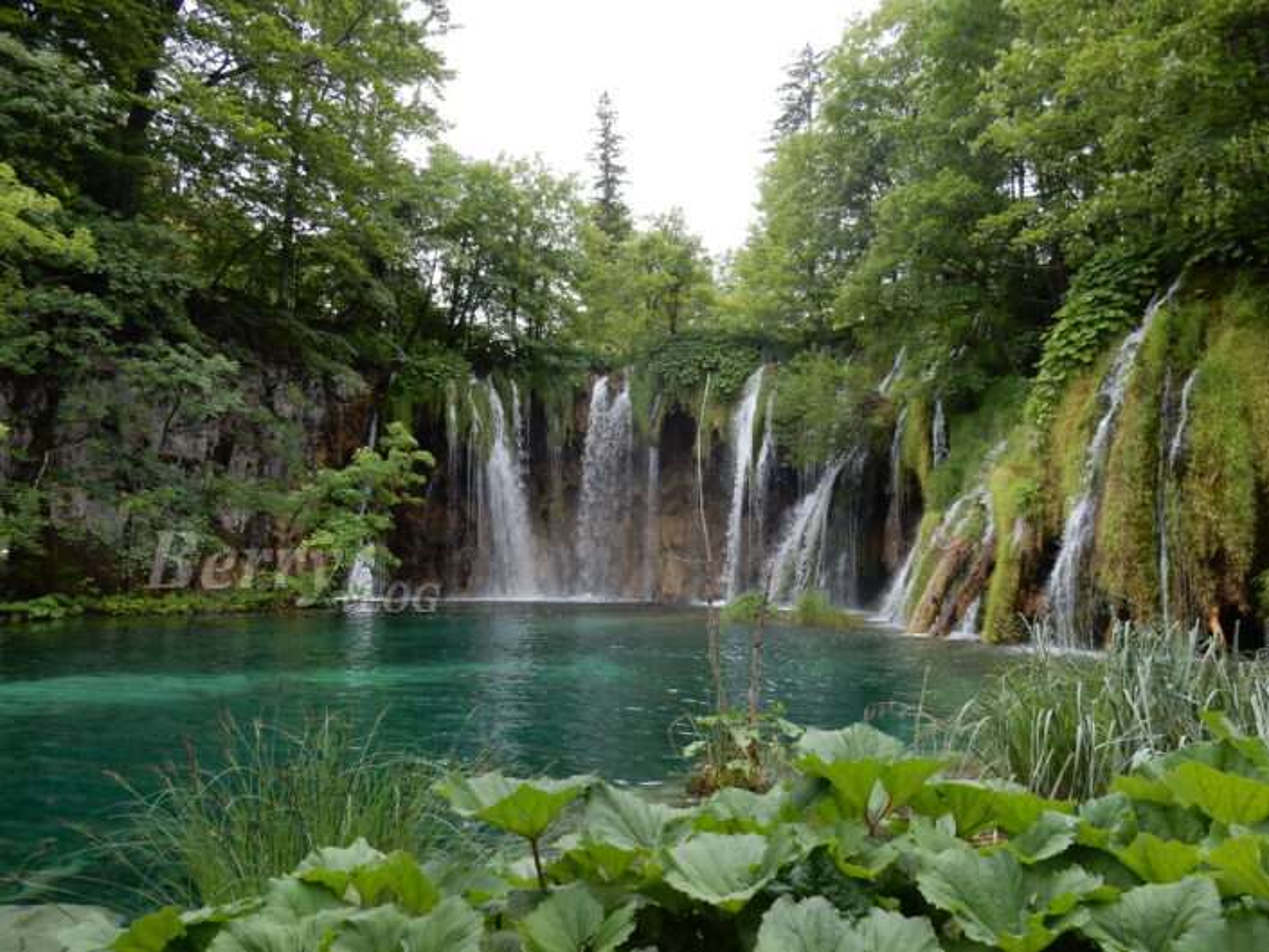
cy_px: 476
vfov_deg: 54.9
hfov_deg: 69.4
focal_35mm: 25
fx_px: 917
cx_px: 634
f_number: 3.7
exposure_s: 1/200
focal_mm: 4.5
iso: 125
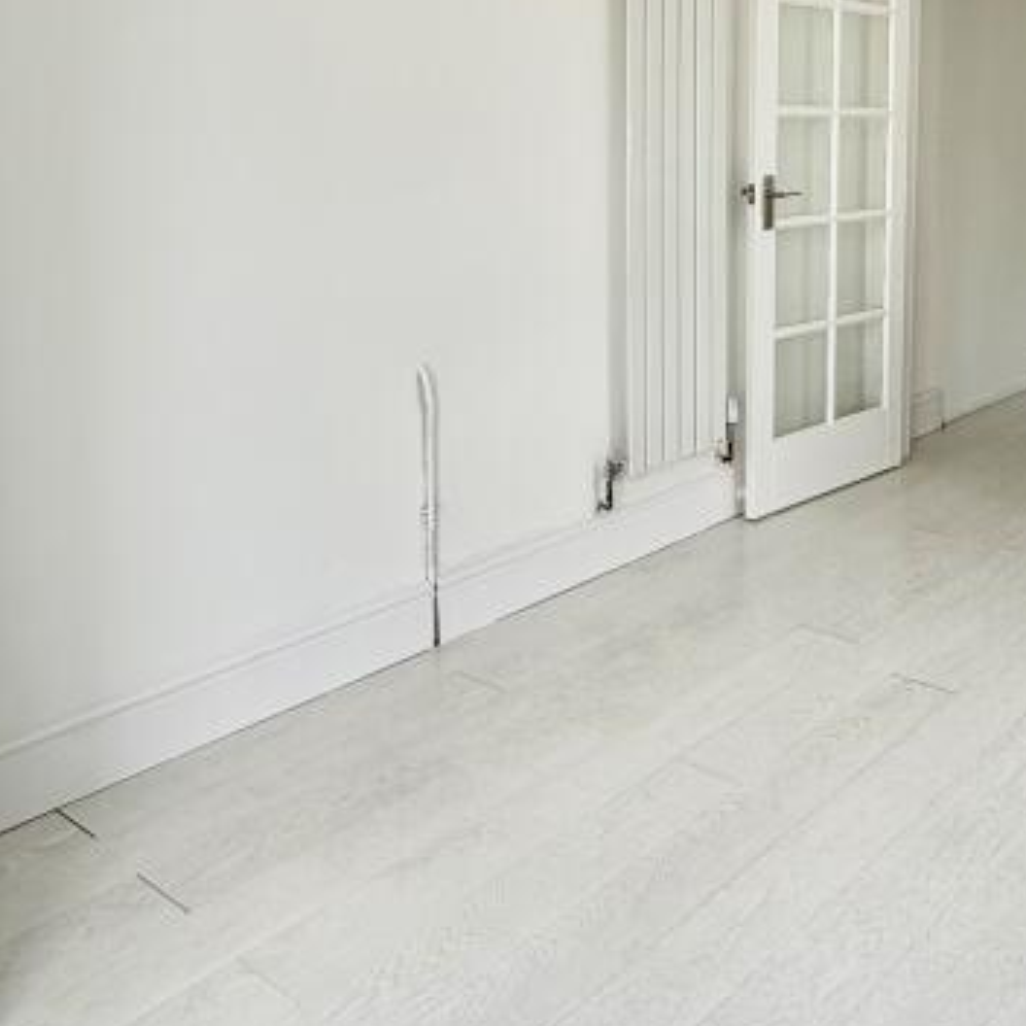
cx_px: 837
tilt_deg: -4.3
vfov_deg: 43.8
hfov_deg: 43.6
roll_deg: -0.2
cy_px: 204
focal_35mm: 36
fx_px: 1207
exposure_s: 1/176
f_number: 2.2
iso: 40
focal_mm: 2.22
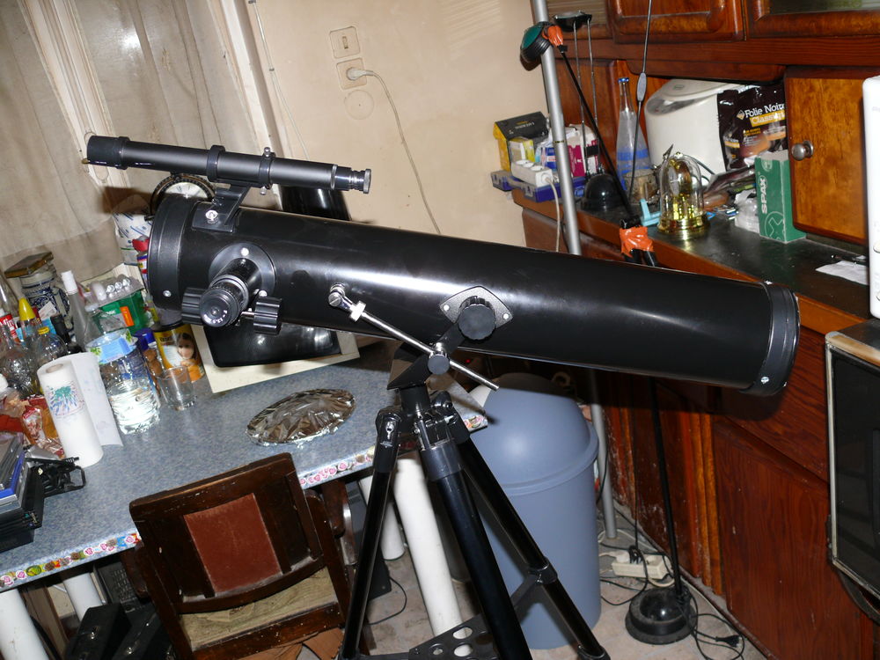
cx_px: 440
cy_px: 330
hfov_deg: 52.6
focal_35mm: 35
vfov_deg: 40.7
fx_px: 890
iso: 100
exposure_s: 1/30
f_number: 2.8
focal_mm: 7.4
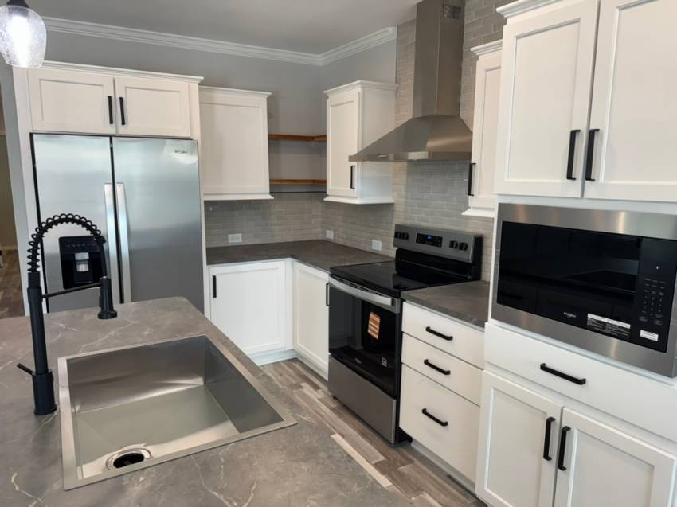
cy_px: 254
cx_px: 338
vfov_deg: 56.8
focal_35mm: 24
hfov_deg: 71.6
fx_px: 469
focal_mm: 6.76
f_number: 1.78
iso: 125
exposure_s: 1/120
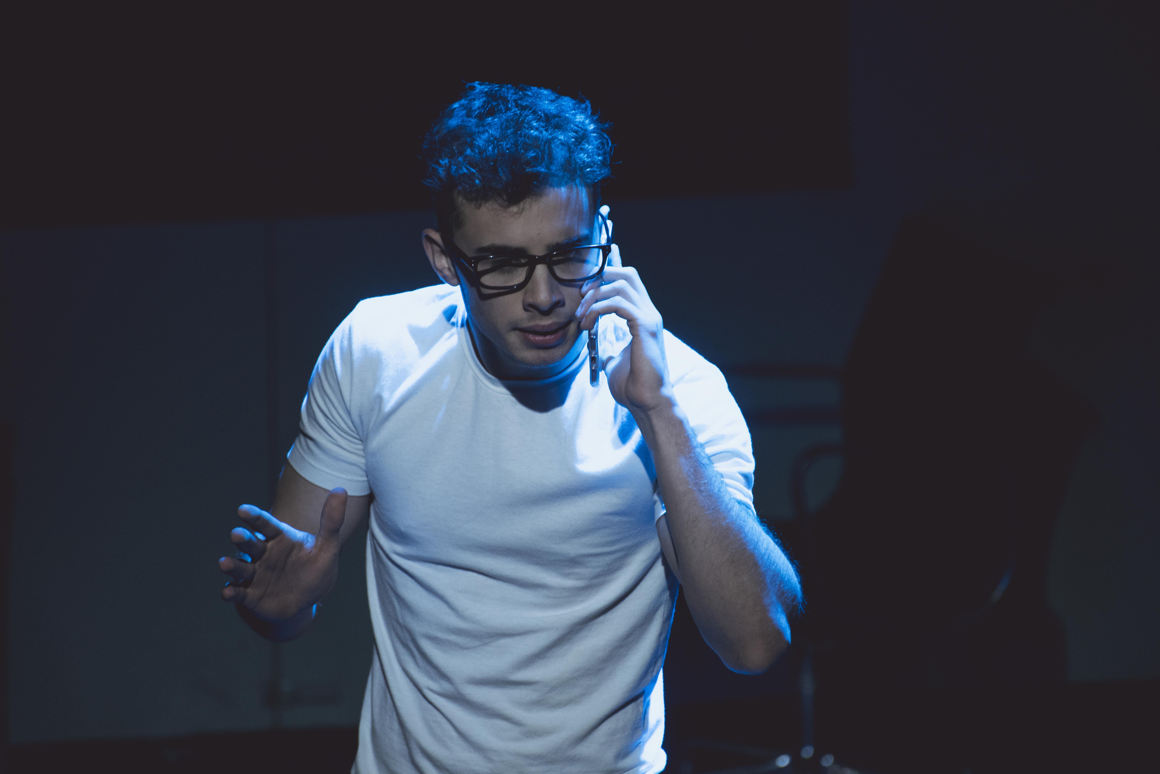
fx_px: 9670
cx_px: 580
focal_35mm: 300
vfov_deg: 4.6
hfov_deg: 6.9
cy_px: 387
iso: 2000
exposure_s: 1/80
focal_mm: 300
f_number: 5.6
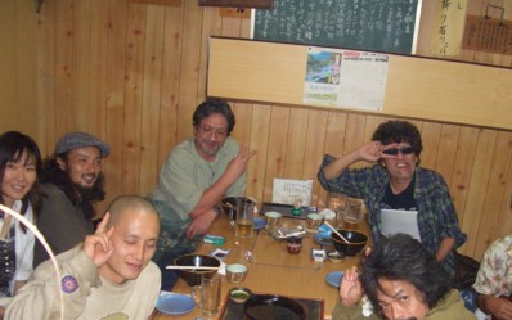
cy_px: 216
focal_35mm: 42
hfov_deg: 47.1
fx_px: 586
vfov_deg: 30.3
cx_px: 278
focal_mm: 5.8
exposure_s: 1/60
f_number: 2.6
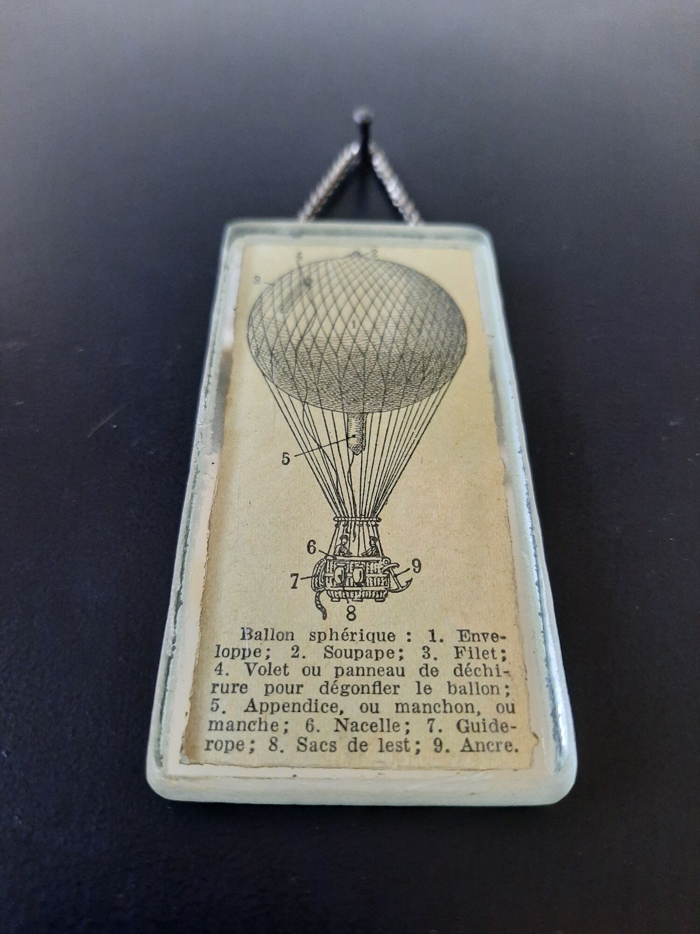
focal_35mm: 25
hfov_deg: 54.9
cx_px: 350
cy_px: 467
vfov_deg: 69.4
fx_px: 674
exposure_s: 1/33
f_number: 2
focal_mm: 4.6
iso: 400
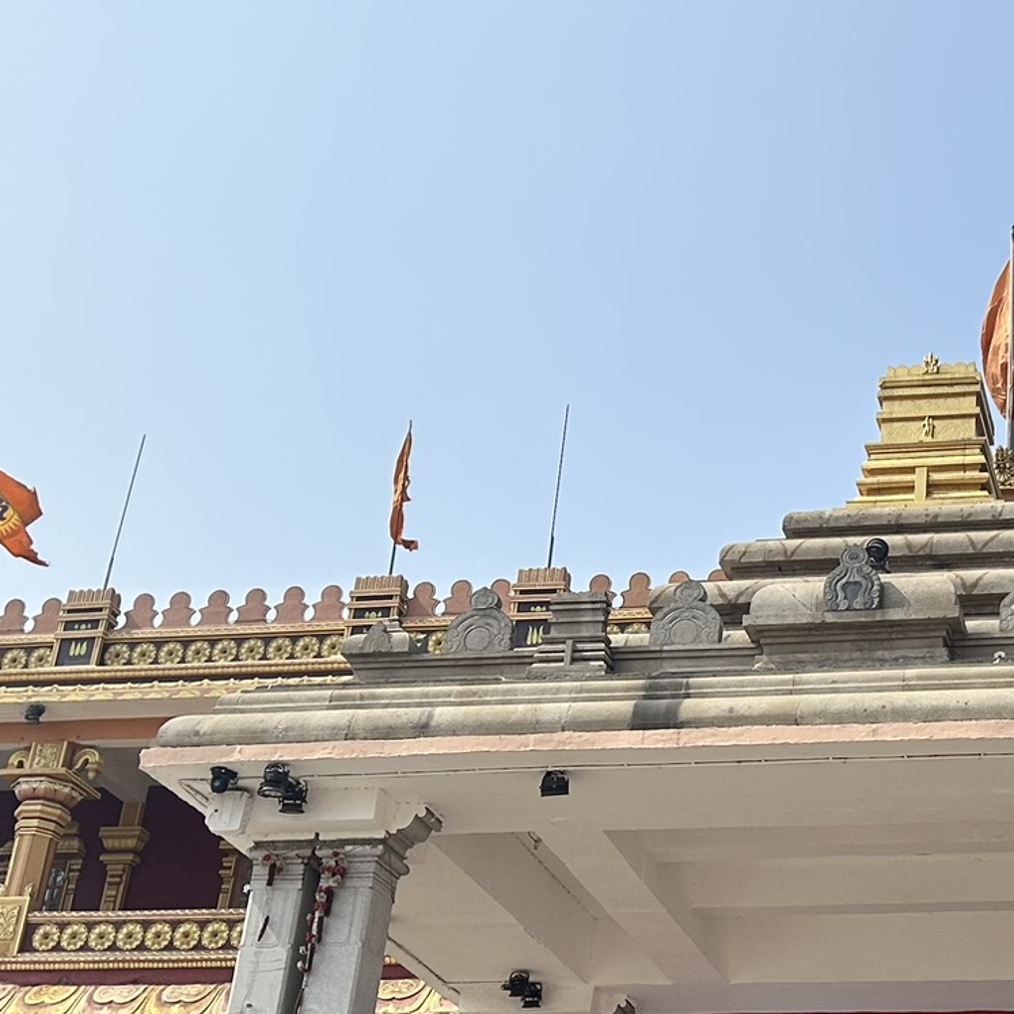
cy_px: 608
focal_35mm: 63
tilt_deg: +25.9
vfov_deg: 27.2
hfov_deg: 26.2
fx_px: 2088
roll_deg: -1.6
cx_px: 949
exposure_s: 1/7463
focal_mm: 5.7
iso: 50
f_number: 1.5
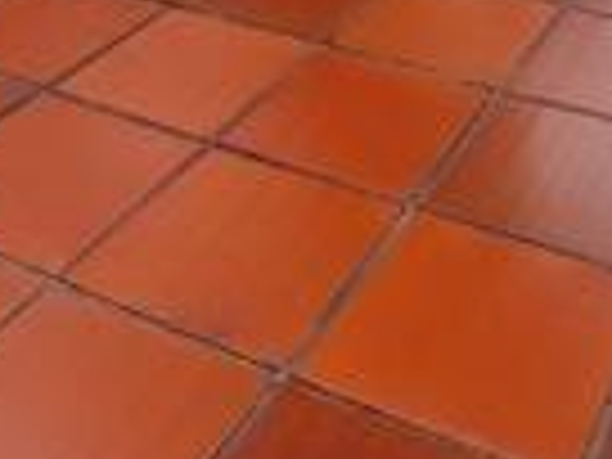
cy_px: -459
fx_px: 1078
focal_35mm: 61
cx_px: 364
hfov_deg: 31.6
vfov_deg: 17.3
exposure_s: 1/502
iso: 50
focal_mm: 1.74
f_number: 2.2
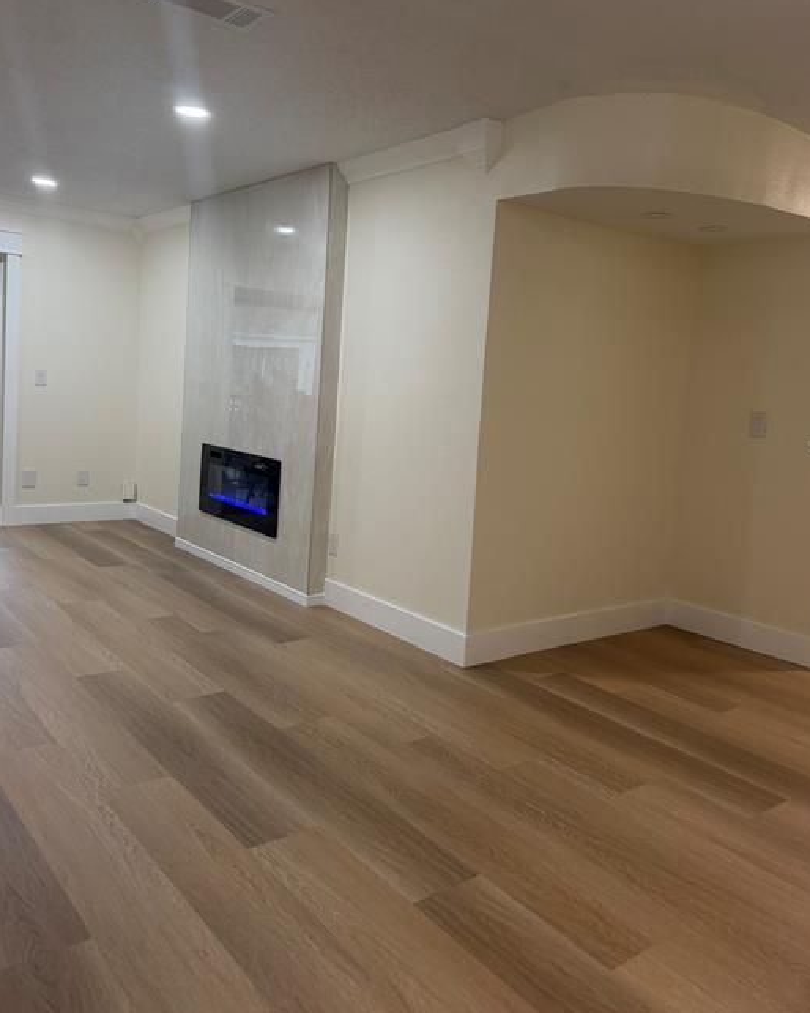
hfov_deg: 51.5
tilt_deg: -3.5
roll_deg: -3.0
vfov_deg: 62.0
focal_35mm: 28
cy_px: 446
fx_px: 839
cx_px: 425
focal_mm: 6.76
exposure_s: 1/120
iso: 200
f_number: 1.78
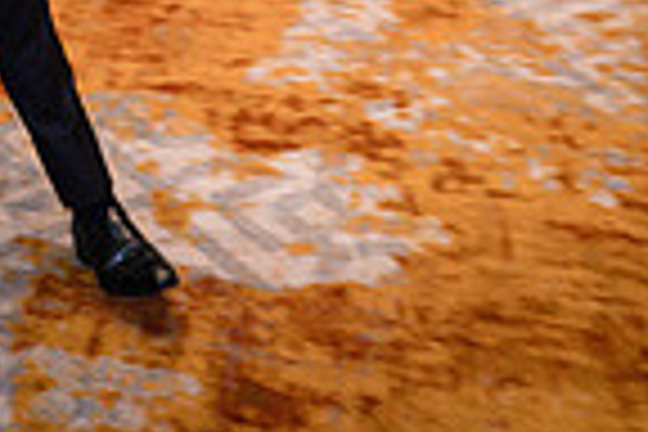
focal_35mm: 84
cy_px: -507
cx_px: -112
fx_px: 1512
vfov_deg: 13.3
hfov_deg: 22.4
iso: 800
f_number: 1.7
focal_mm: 10
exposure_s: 1/125
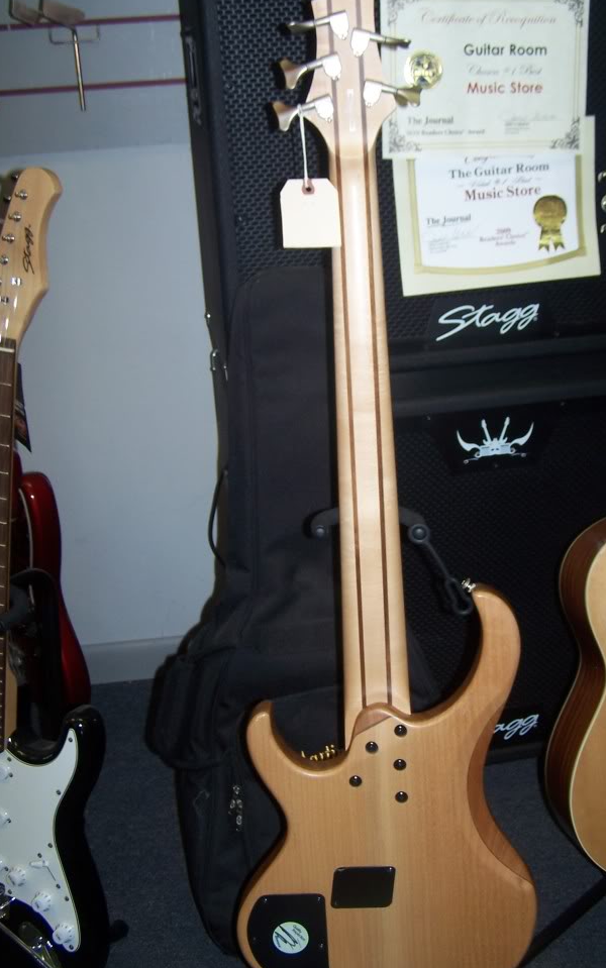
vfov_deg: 46.2
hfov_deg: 29.8
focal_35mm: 43
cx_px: 349
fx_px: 1135
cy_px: 460
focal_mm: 6.3
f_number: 2.8
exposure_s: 1/60
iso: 80
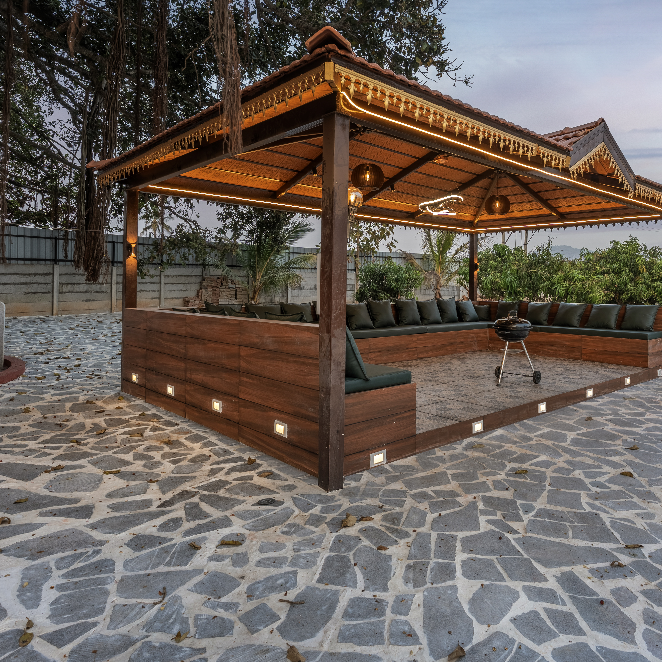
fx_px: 536
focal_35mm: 25
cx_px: 400
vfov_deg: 63.0
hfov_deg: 62.8
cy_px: 274
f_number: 8
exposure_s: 1/250
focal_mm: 16.5
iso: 100
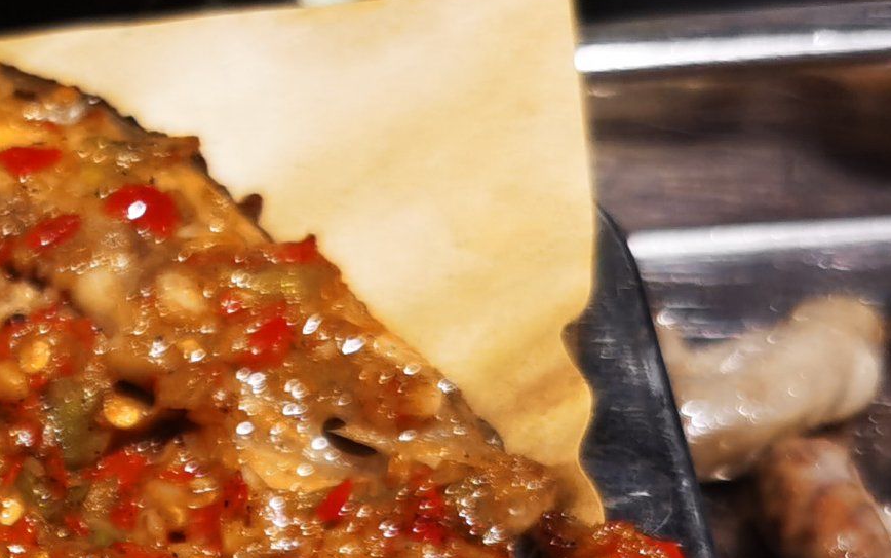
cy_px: 726
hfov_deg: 20.8
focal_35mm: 90
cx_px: -292
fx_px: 2186
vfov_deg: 14.0
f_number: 1.6
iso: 100
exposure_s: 1/100
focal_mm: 5.56
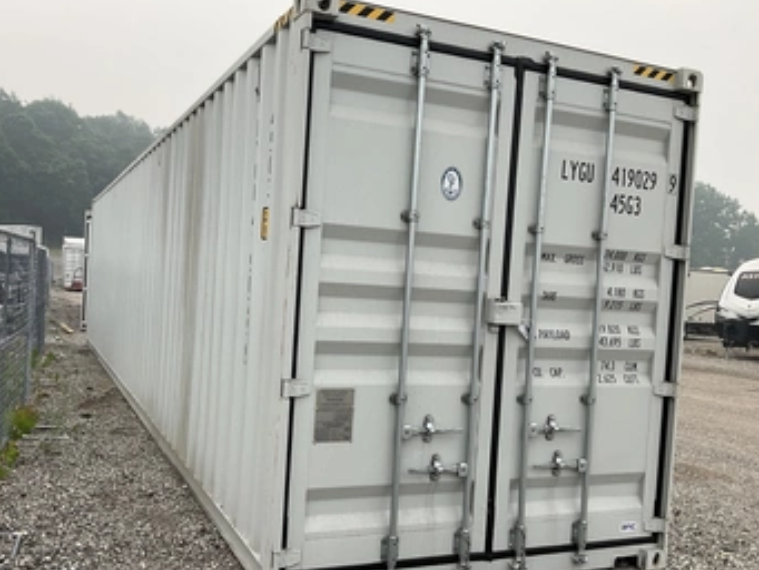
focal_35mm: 34
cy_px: 303
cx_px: 327
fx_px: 746
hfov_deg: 53.8
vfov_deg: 41.8
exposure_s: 1/338
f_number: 1.8
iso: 25
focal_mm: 3
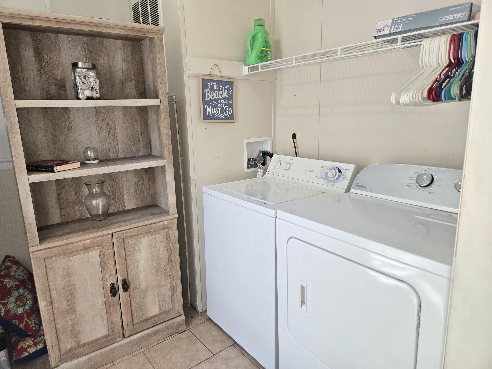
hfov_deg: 73.9
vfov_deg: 58.9
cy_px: 184
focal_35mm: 23
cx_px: 246
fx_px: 327
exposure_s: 1/60
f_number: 1.8
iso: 80
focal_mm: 5.4
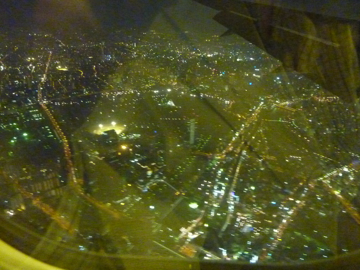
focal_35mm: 25
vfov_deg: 54.9
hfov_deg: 69.4
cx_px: 180
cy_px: 135
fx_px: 260
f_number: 3.3
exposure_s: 1/8
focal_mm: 4.1
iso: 1600
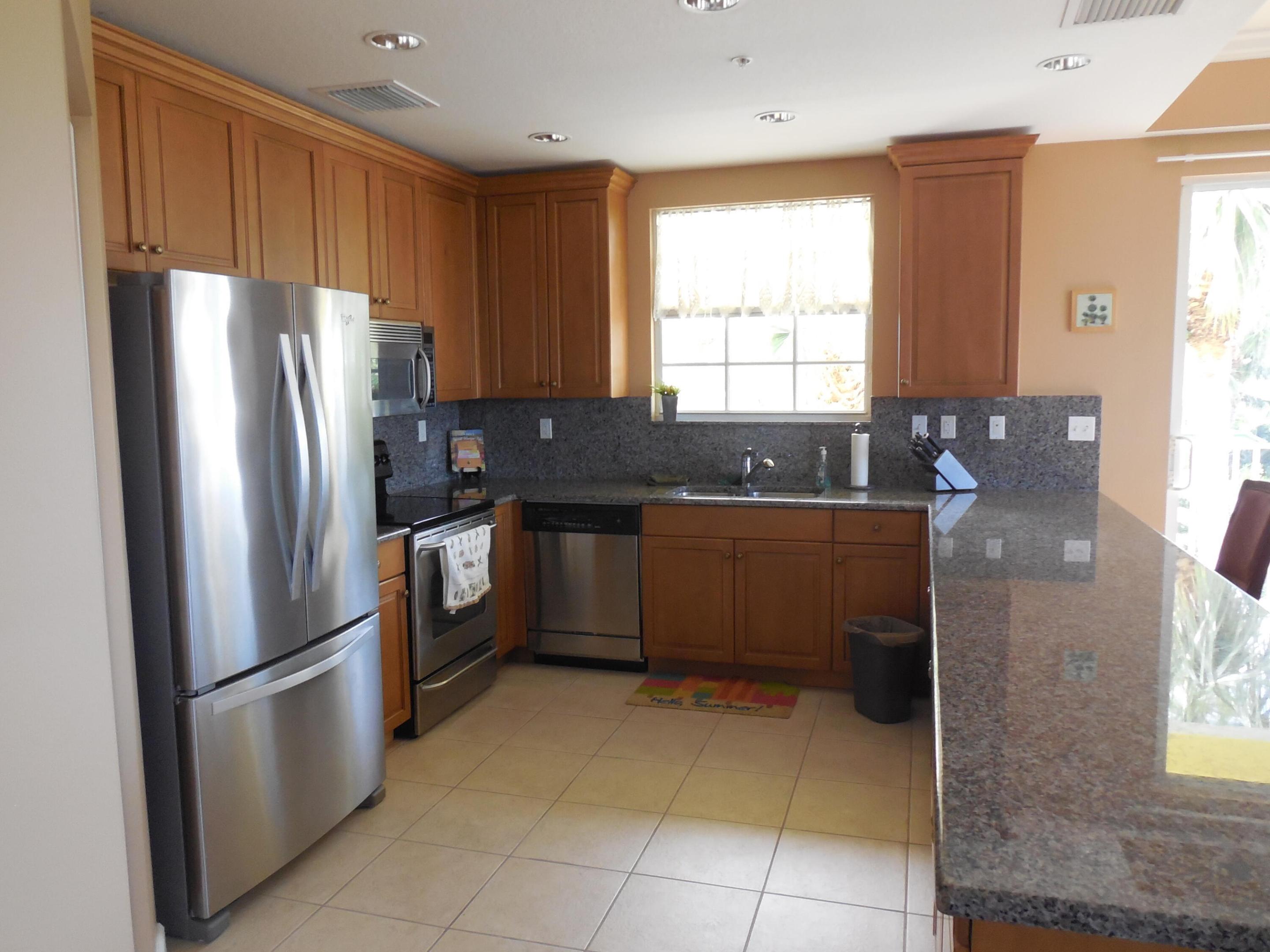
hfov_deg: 69.4
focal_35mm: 25
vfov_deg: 54.9
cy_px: 476
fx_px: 917
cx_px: 635
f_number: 3.1
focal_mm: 4.5
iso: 320
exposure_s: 1/30
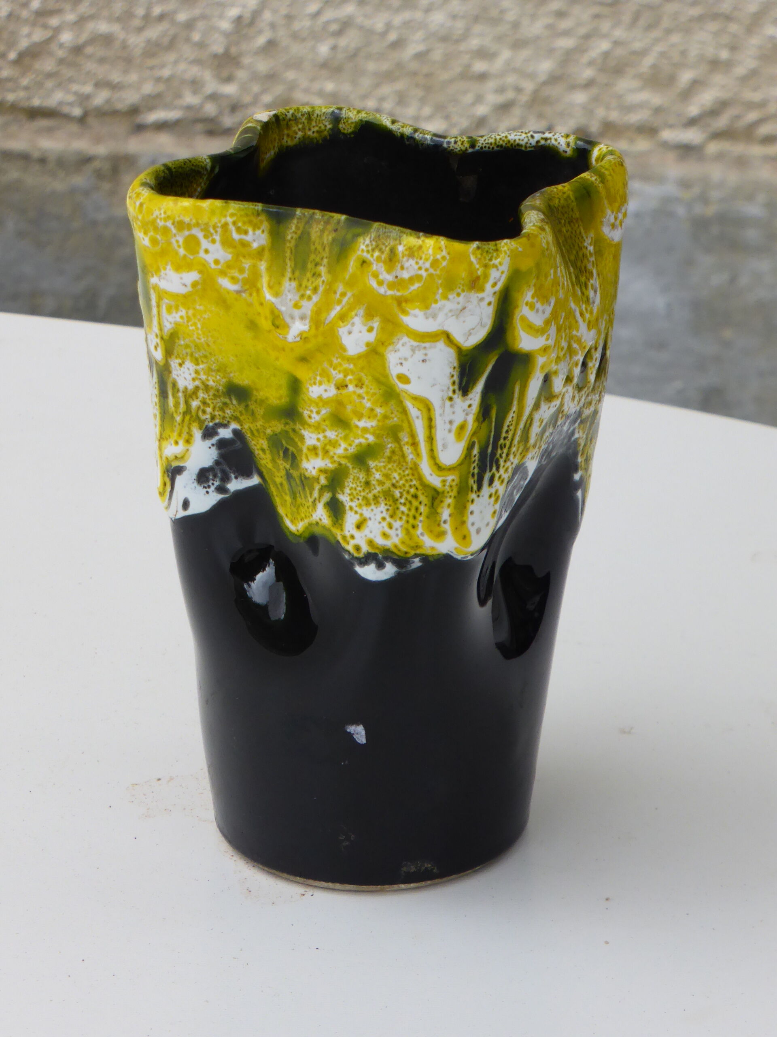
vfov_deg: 16.6
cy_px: 518
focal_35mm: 119
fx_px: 3561
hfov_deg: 12.5
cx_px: 388
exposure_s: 1/250
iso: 200
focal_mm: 19.4
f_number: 5.3
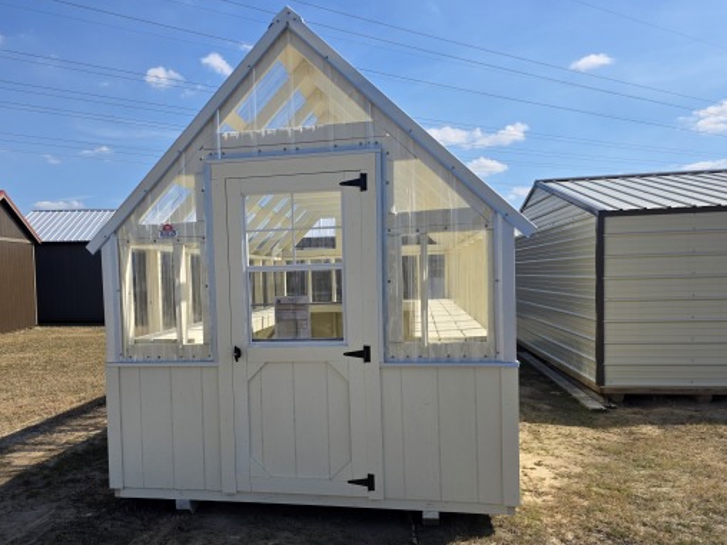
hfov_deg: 61.2
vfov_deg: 48.1
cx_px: 296
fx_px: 609
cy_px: 312
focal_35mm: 29
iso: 80
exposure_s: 1/6809
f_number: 1.7
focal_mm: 6.3
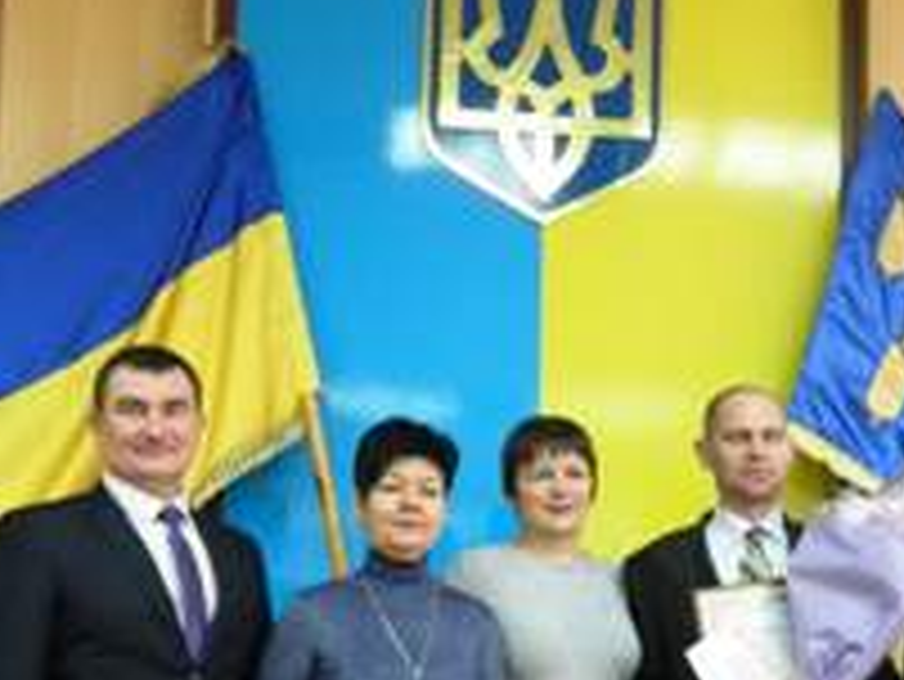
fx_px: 1803
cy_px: 585
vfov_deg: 21.0
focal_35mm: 69
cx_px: 715
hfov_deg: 27.6
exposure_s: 1/25
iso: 400
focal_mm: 5.6
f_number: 3.2
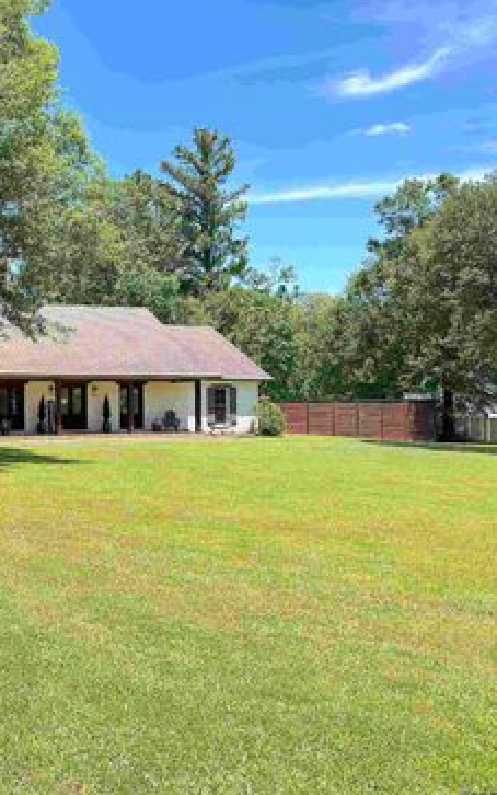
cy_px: 391
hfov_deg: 32.8
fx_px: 758
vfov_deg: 55.3
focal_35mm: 35
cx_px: -20
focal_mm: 6.76
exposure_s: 1/1562
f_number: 1.78
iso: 64
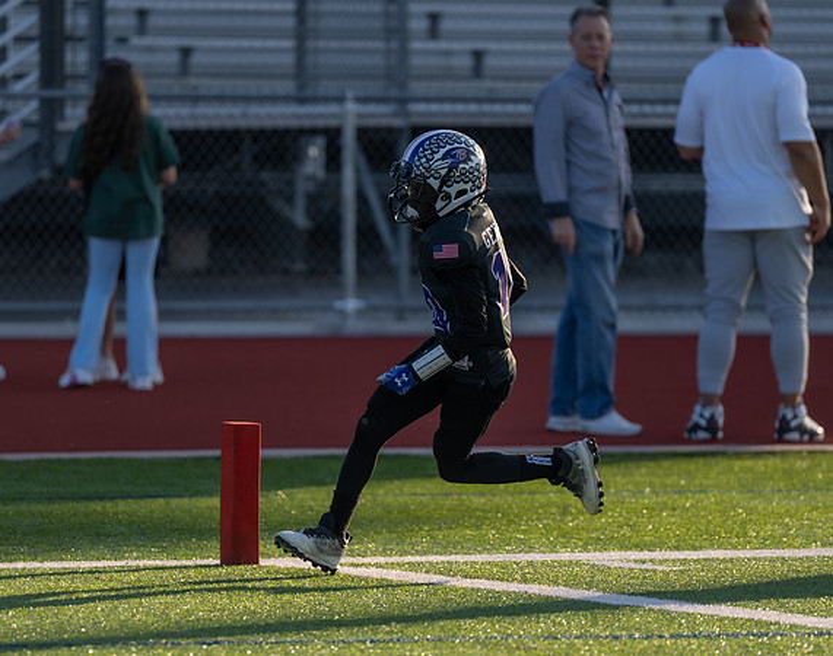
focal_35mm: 352
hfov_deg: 5.5
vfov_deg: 4.4
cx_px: 406
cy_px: 362
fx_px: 8619
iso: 100
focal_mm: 200
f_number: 2.8
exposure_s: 1/1250
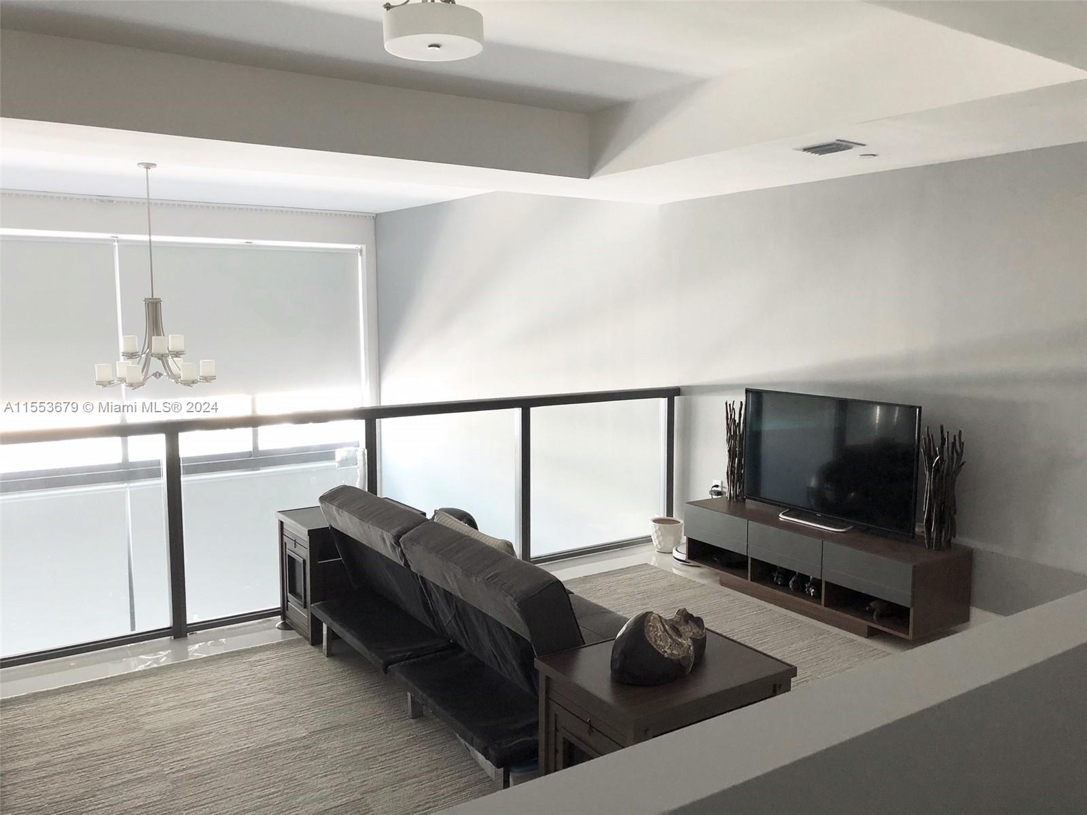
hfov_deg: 63.4
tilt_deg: -6.2
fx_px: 879
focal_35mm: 28
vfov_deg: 49.7
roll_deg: +0.3
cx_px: 544
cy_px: 408
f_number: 1.8
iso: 40
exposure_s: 1/30
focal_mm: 4
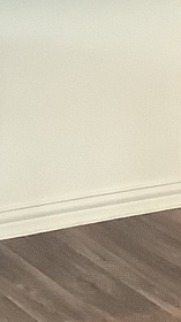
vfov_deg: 12.0
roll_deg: +0.7
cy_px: -91
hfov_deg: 6.9
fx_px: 1488
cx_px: -53
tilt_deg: -9.7
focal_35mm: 174
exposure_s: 1/60
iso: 160
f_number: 2.4
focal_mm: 3.3
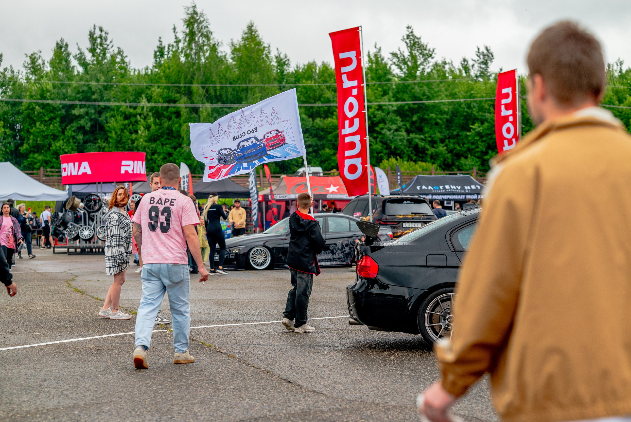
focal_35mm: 87
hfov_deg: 23.4
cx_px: 319
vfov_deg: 15.8
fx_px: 1522
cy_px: 211
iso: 400
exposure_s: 1/800
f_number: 3.5
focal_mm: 85
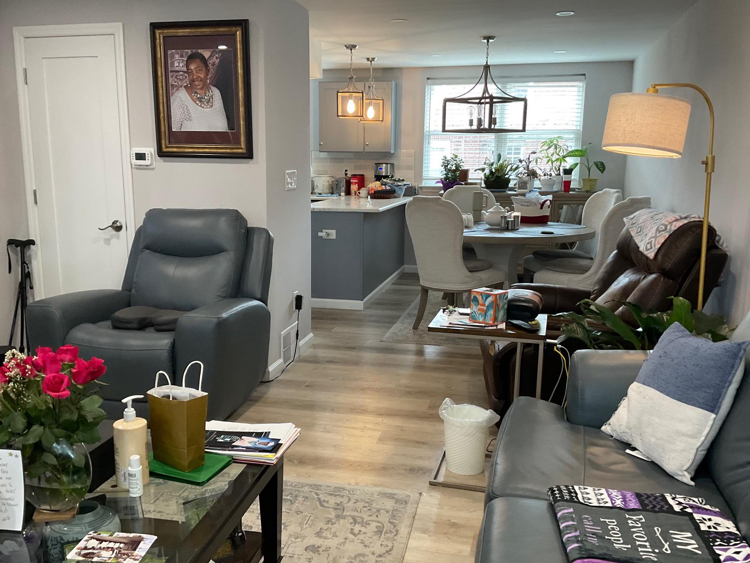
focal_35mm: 34
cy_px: 306
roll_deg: -0.6
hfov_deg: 53.9
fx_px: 737
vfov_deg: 41.8
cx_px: 349
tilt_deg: -12.3
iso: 100
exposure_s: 1/60
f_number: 1.8
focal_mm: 3
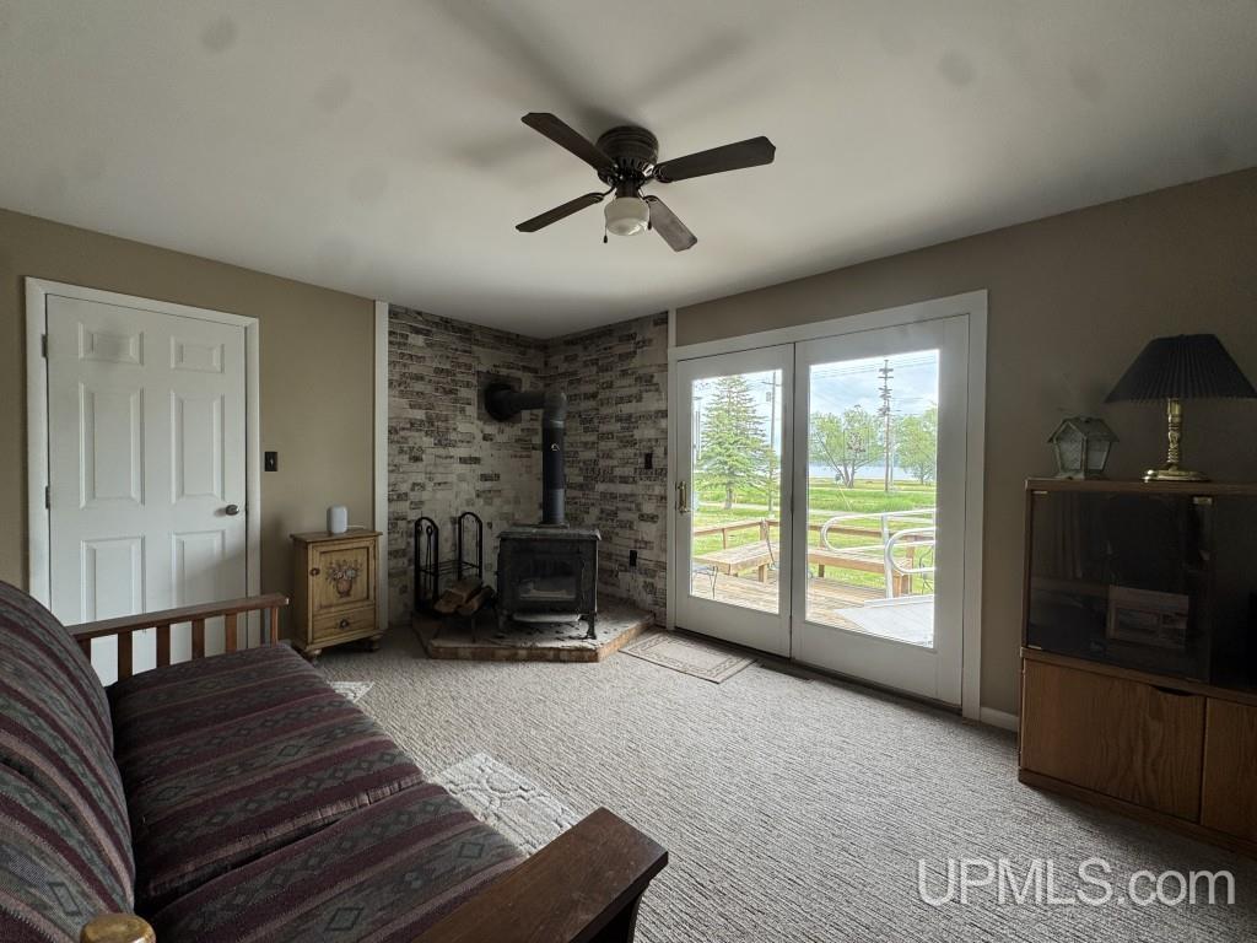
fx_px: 508
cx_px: 628
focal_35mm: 14
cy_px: 472
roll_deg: -1.0
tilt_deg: -2.0
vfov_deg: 85.7
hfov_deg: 102.1
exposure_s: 1/150
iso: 40
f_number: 2.2
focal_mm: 2.22
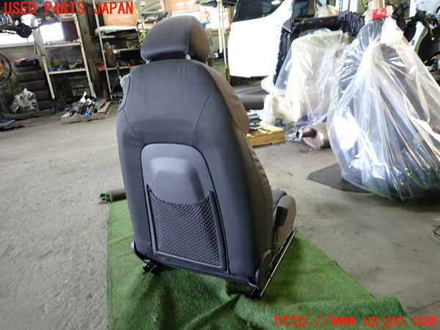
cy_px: 165
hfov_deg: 69.4
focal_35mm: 25
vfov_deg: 54.9
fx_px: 318
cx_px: 220
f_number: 2
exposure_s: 1/30
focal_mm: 4.5
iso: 320
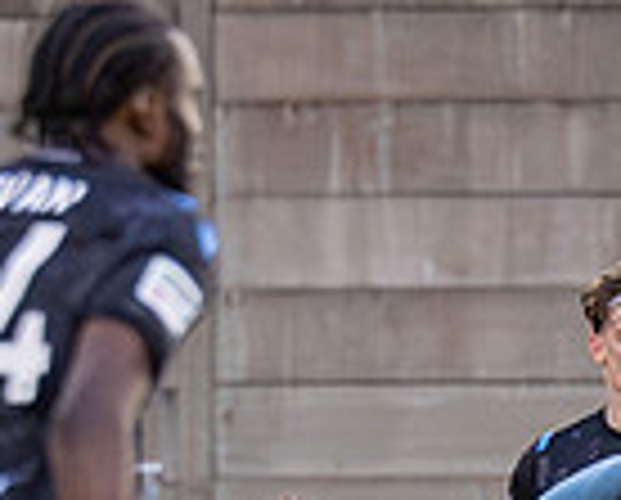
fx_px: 40446
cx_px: 692
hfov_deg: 0.9
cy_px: 688
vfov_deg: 0.7
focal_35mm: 2196
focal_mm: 200
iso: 4000
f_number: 4
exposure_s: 1/1250
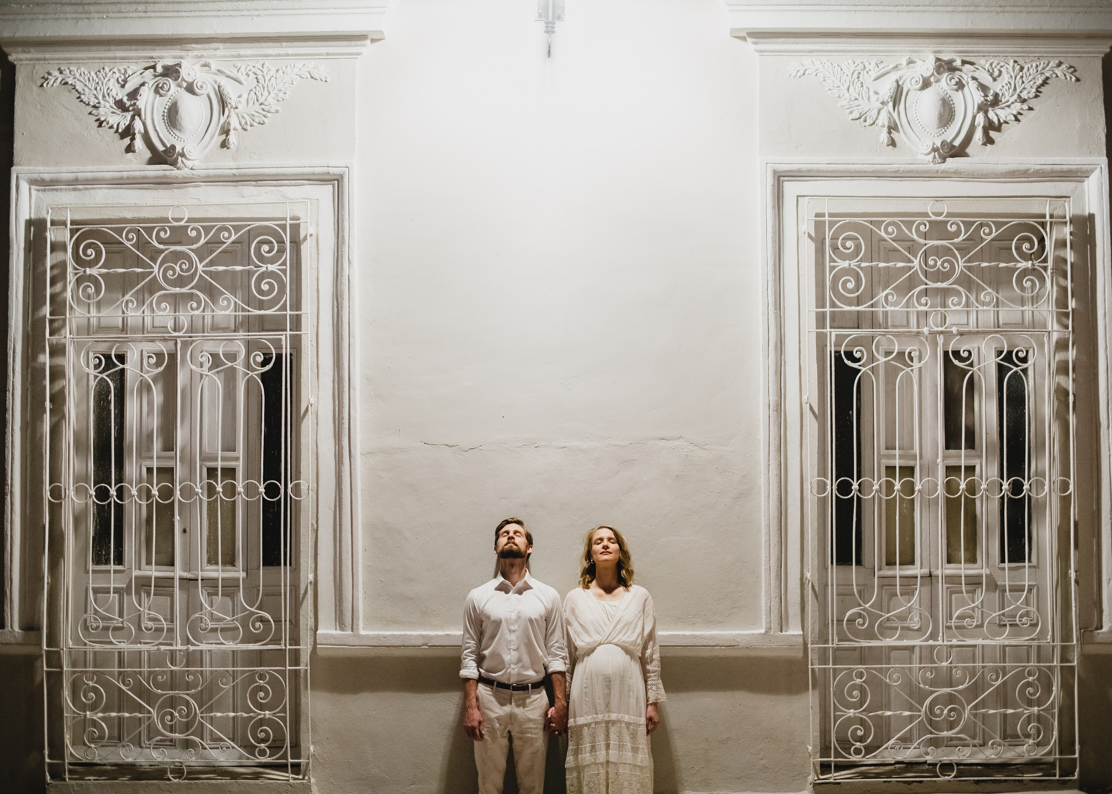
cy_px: 397
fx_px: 1677
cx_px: 554
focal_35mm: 53
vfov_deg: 26.6
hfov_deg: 36.7
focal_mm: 50
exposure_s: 1/200
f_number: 2.2
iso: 2500
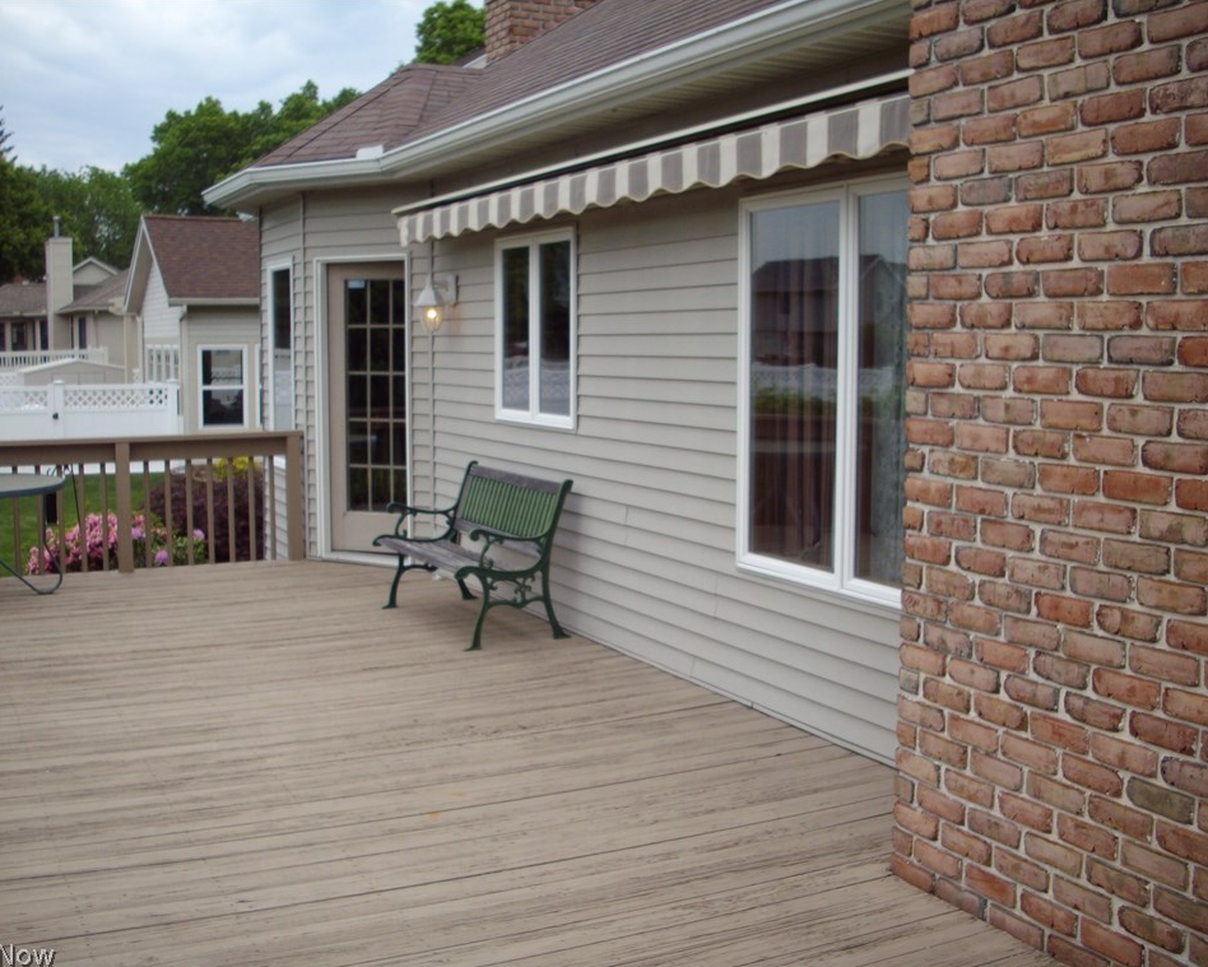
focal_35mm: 39
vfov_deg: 38.2
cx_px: 575
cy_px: 487
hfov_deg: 46.8
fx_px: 1395
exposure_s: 1/500
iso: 80
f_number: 2.8
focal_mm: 6.2
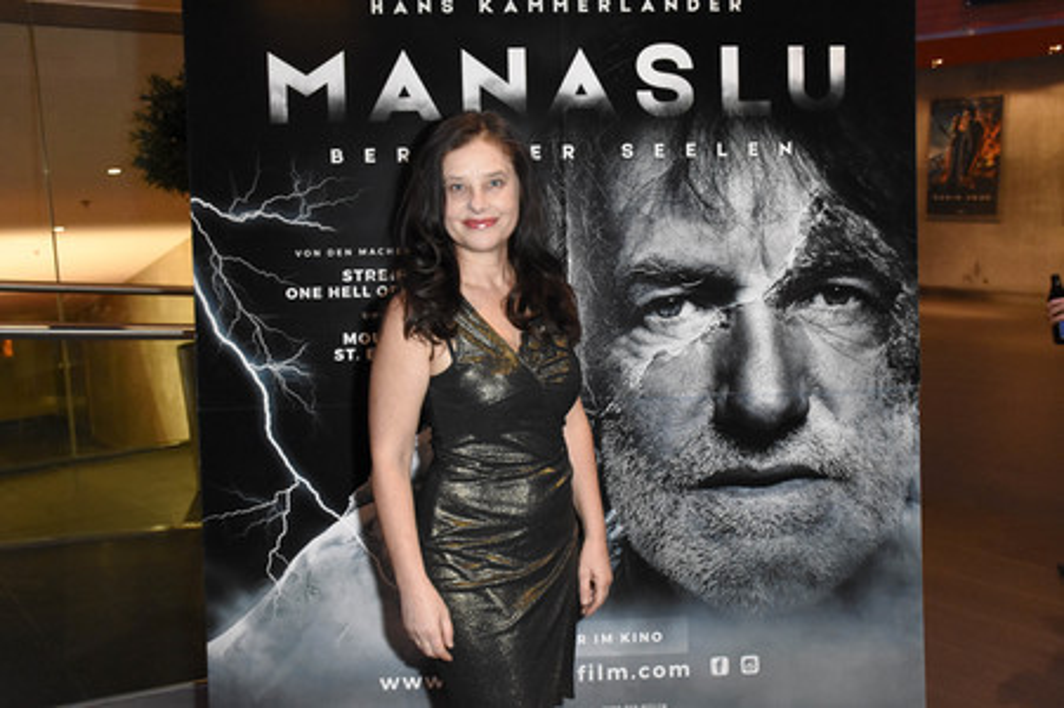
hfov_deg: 49.6
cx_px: 532
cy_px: 354
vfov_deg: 34.2
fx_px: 1152
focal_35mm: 39
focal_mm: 26
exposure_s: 1/60
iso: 5000
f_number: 6.3
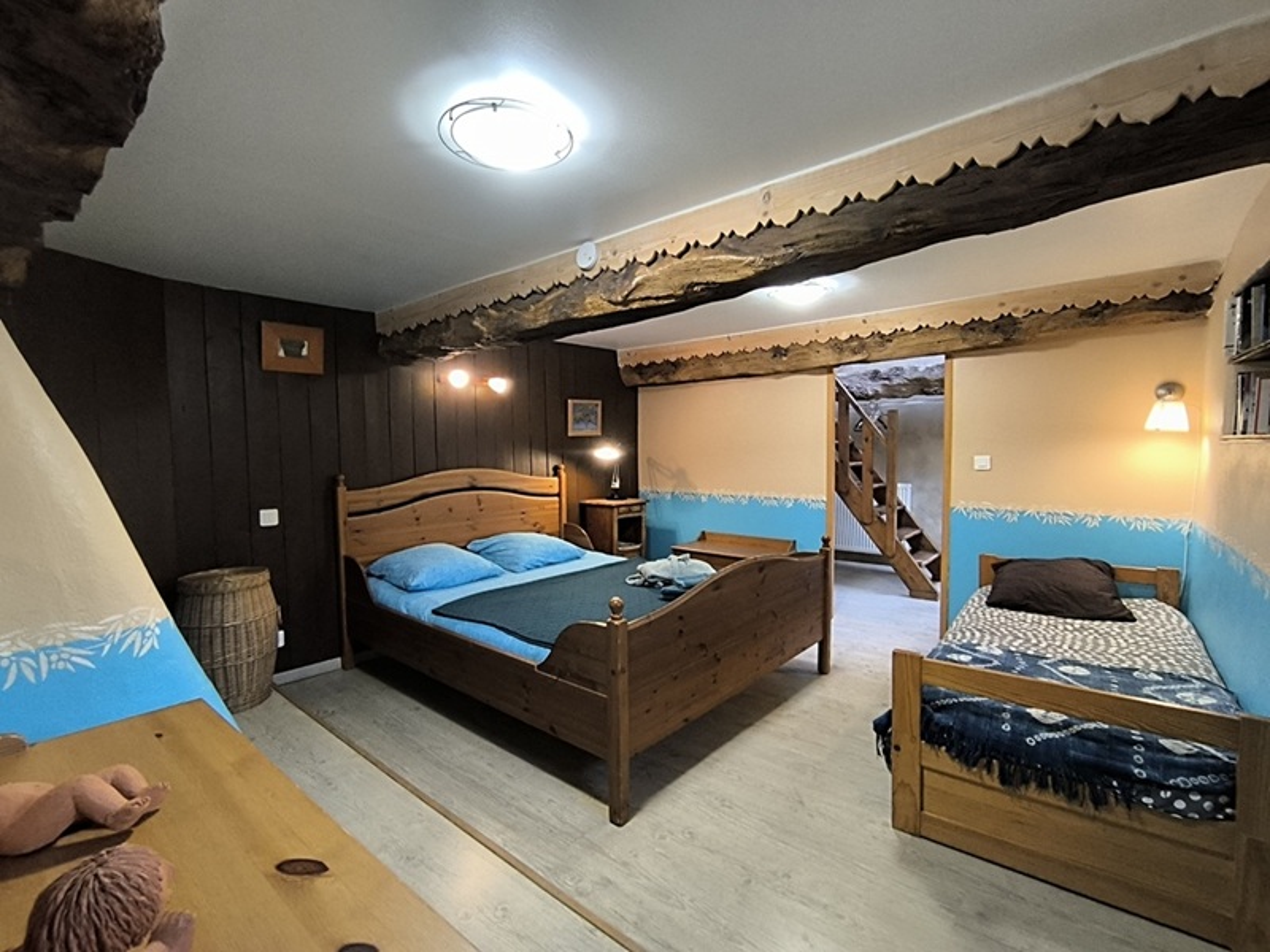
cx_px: 635
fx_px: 587
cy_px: 476
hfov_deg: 94.5
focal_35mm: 16
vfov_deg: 78.1
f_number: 2.2
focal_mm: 1.65
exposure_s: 1/33.3
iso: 250
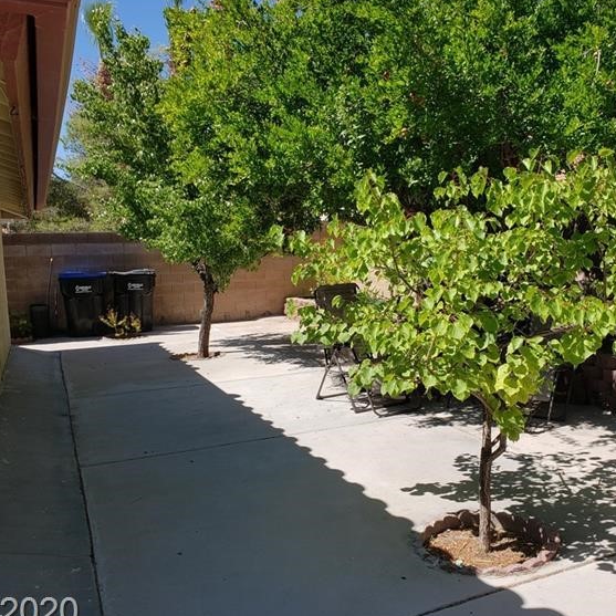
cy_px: 305
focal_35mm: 33
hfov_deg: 49.6
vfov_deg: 49.7
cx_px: 354
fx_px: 664
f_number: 2.4
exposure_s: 1/1400
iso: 50
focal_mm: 4.3
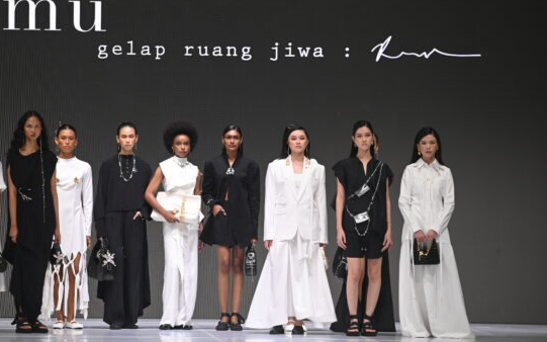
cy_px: 159
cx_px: 189
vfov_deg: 5.3
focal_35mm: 246
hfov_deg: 8.5
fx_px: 3667
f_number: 4
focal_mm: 170
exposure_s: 1/250
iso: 640
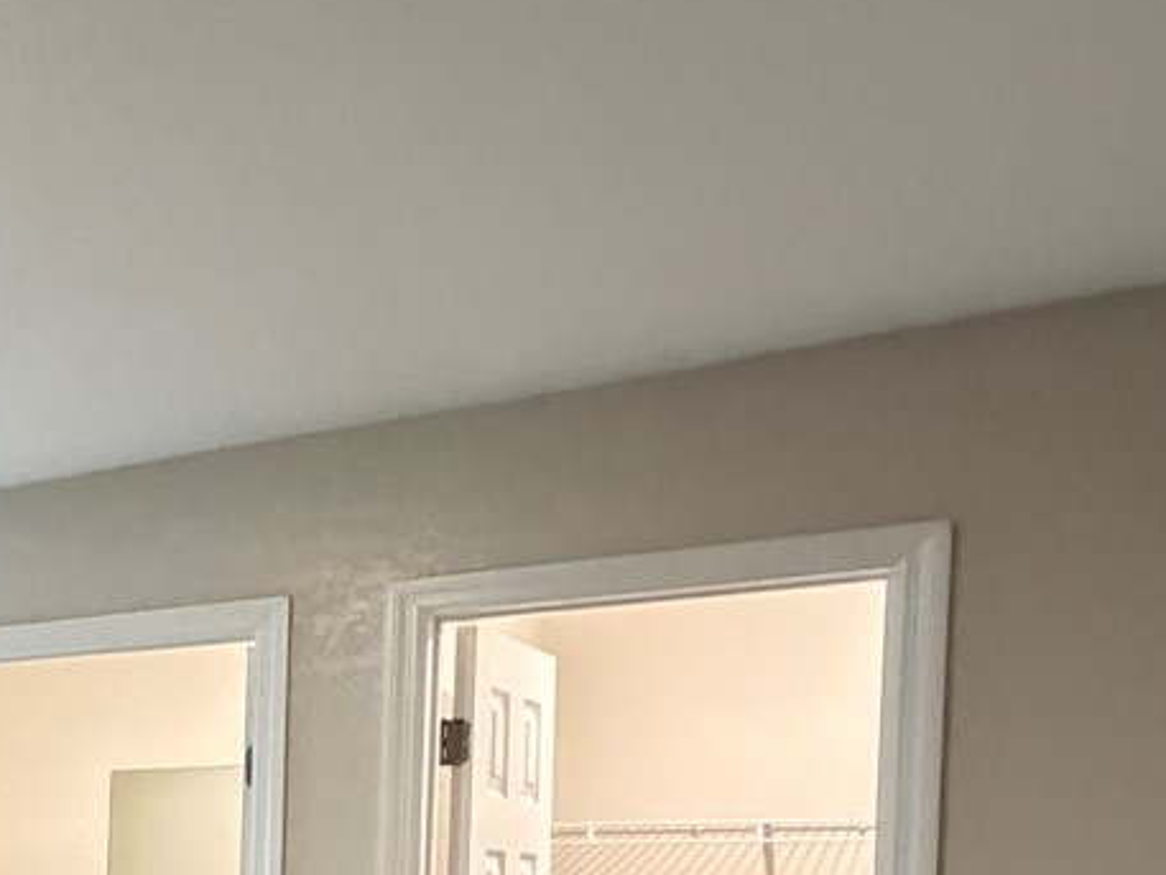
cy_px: 941
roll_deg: +0.3
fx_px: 1651
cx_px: -684
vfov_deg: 27.4
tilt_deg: -1.1
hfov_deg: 25.8
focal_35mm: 49
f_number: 2.2
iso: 1000
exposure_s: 1/40
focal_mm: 2.22
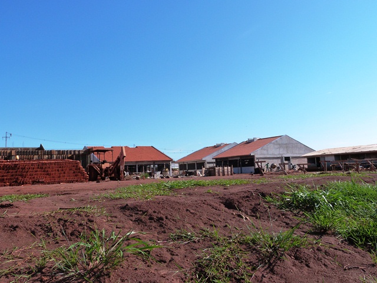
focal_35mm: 30
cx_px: 188
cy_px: 142
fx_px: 327
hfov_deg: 60.0
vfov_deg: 46.8
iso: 160
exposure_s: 1/500
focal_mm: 5.3
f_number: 5.6
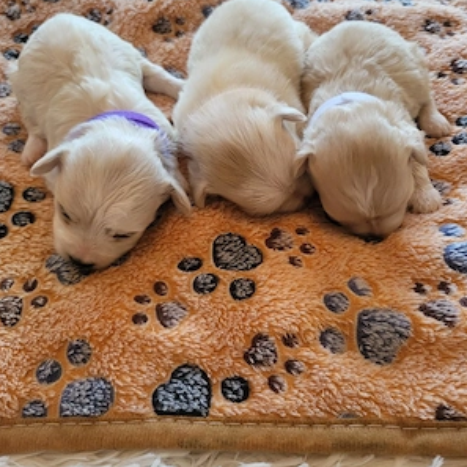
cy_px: 189
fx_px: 473
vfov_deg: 52.2
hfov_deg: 52.5
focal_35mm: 31
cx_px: 234
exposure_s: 1/50.3
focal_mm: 5.4
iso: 320
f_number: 1.8
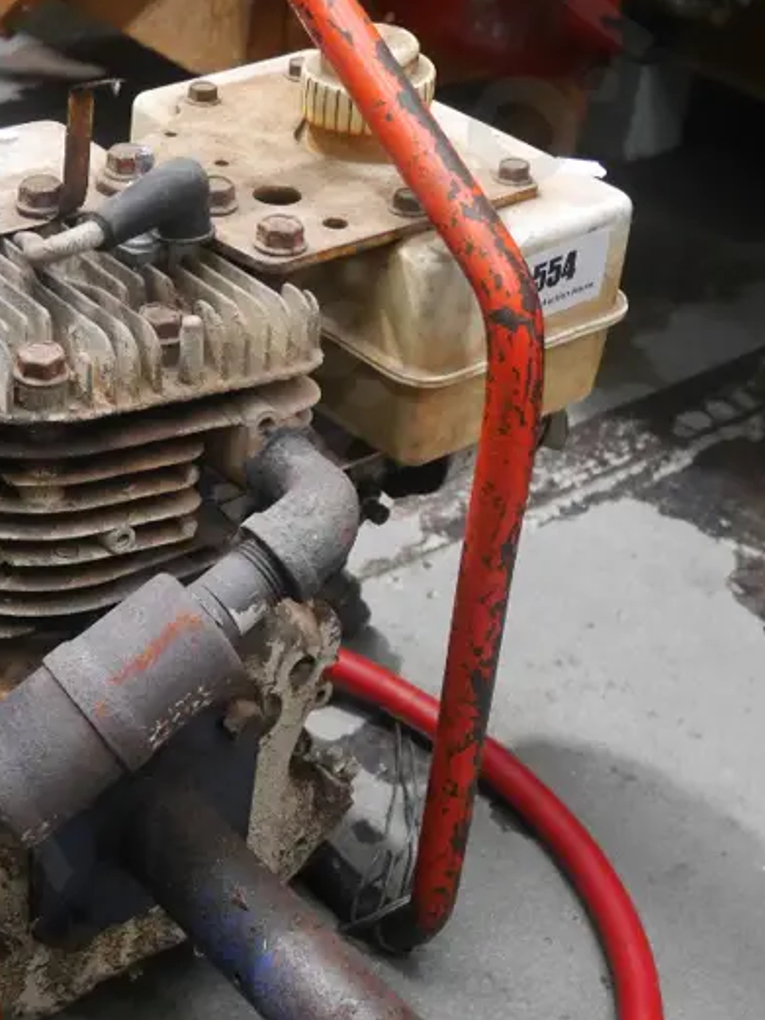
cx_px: 114
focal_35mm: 59
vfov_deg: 32.5
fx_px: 1738
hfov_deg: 24.3
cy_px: 670
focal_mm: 15
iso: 3200
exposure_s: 1/40
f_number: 4
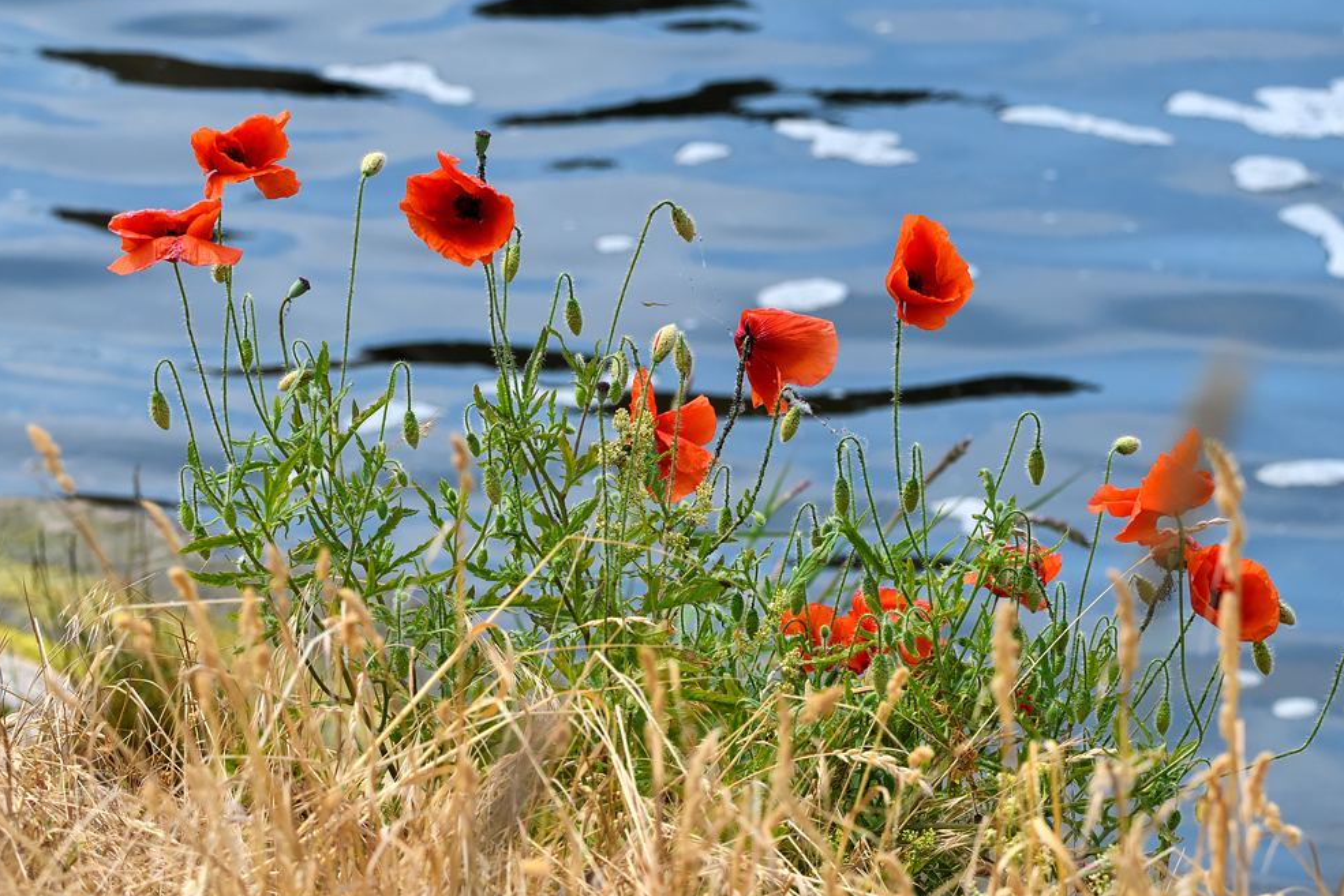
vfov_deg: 5.0
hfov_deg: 7.5
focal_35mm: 274
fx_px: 10230
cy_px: 406
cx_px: 745
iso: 400
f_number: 8
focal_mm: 150
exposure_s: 1/1000
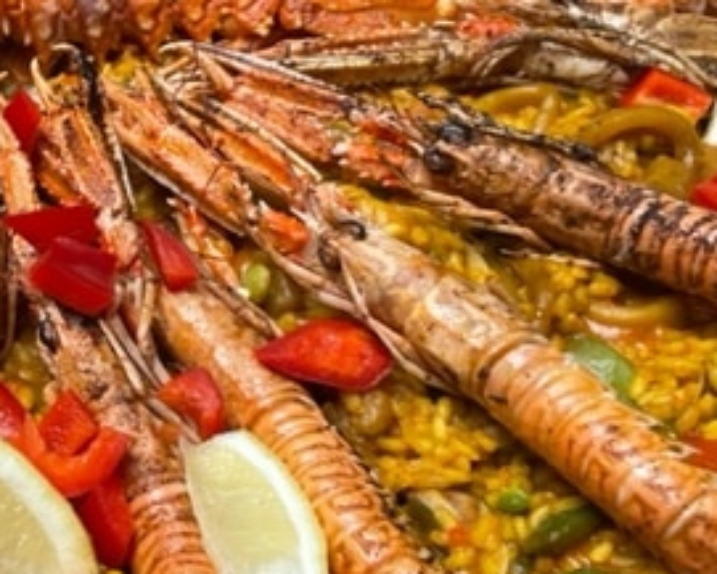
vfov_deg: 25.4
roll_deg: +1.7
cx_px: -45
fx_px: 1274
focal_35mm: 60
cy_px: 254
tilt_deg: -41.5
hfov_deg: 28.9
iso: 100
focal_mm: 4.2
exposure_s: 1/121
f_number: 1.6
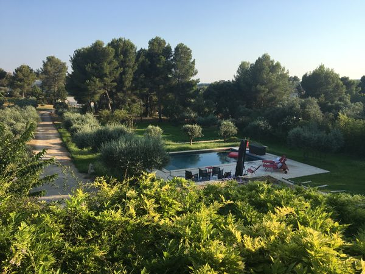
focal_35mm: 29
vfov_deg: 48.2
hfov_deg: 61.7
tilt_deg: -10.9
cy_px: 137
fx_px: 306
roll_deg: -1.3
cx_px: 182
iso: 25
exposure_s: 1/938
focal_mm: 4.15
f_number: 2.2
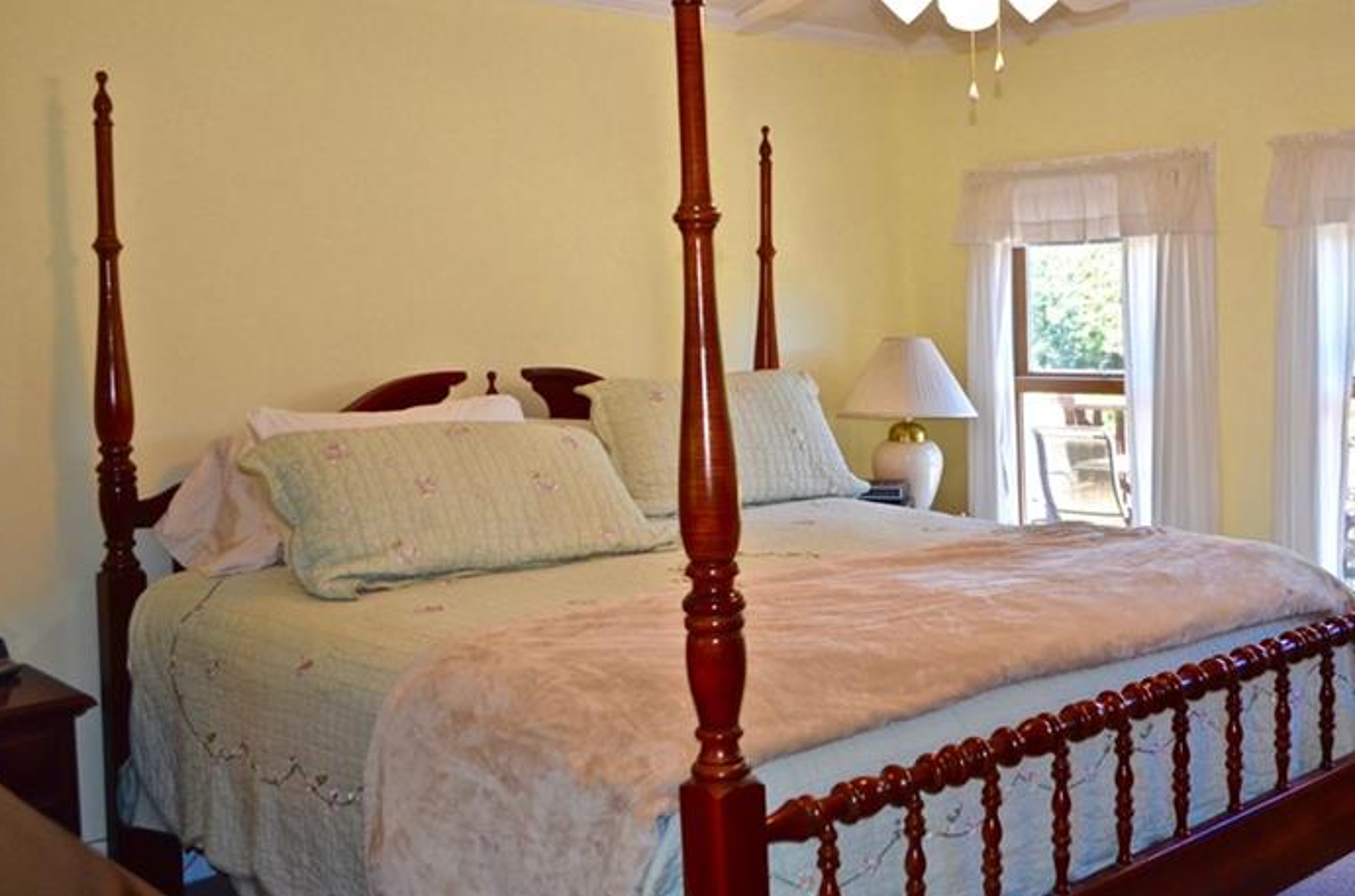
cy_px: 413
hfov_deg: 47.9
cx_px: 884
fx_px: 1502
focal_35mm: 40
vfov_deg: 33.2
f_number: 3.5
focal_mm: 18
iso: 400
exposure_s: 1/125
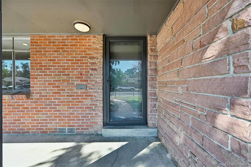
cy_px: 84
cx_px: 126
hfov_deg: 104.3
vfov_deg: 81.2
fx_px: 98
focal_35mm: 14
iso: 64
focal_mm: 14
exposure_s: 1/25
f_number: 8
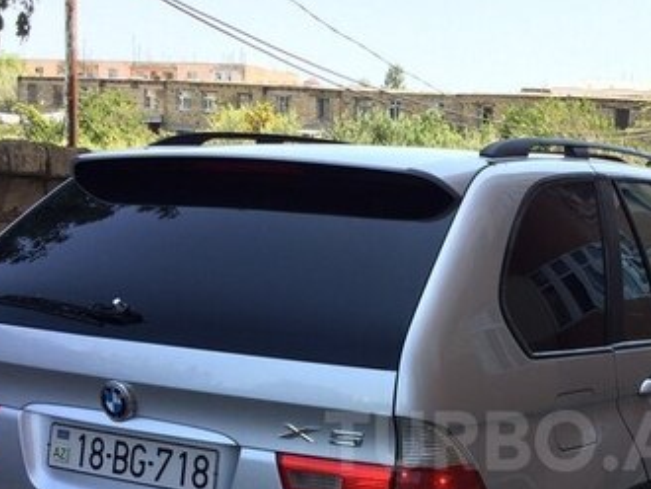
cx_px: 527
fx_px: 1092
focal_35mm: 58
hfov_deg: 32.3
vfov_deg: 24.5
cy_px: 441
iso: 32
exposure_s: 1/578
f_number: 2.2
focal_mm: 4.15
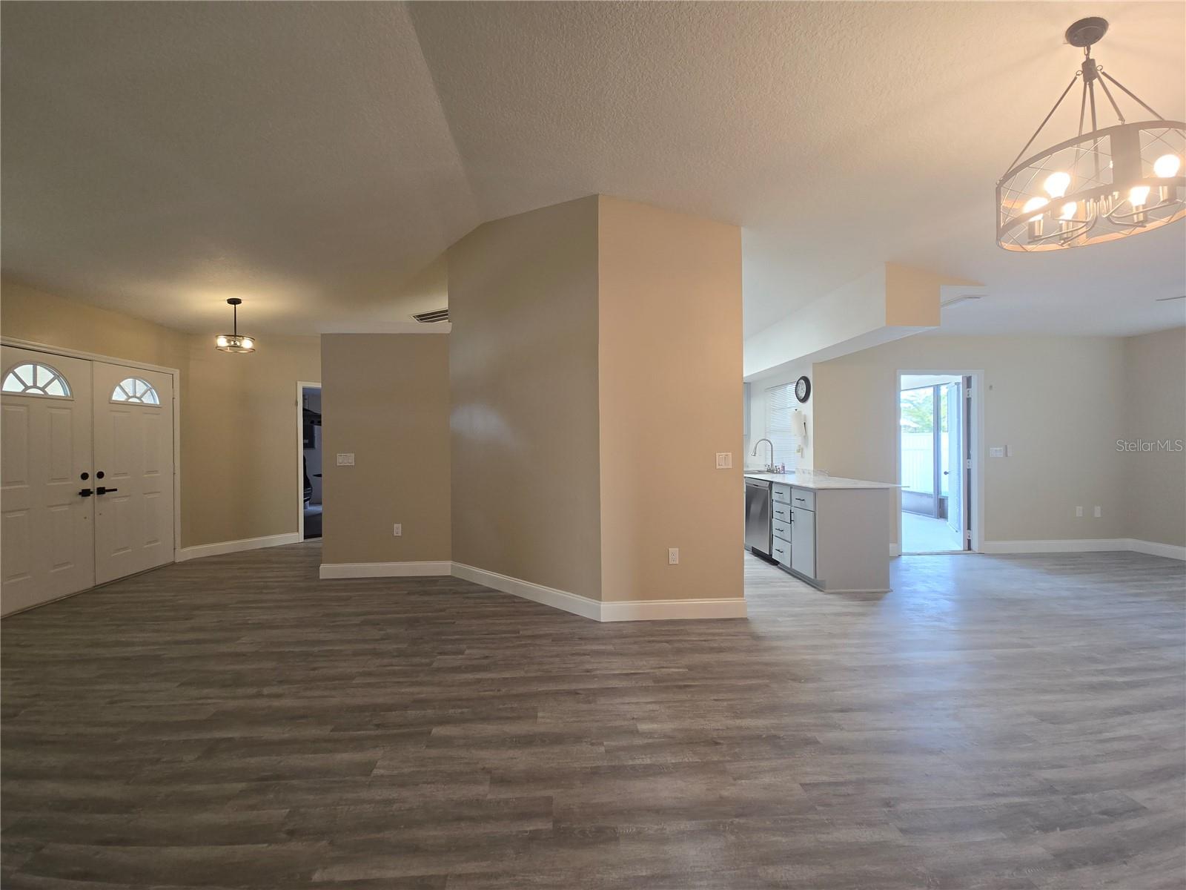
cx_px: 593
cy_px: 445
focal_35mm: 13
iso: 125
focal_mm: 2.2
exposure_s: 1/60
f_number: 2.2
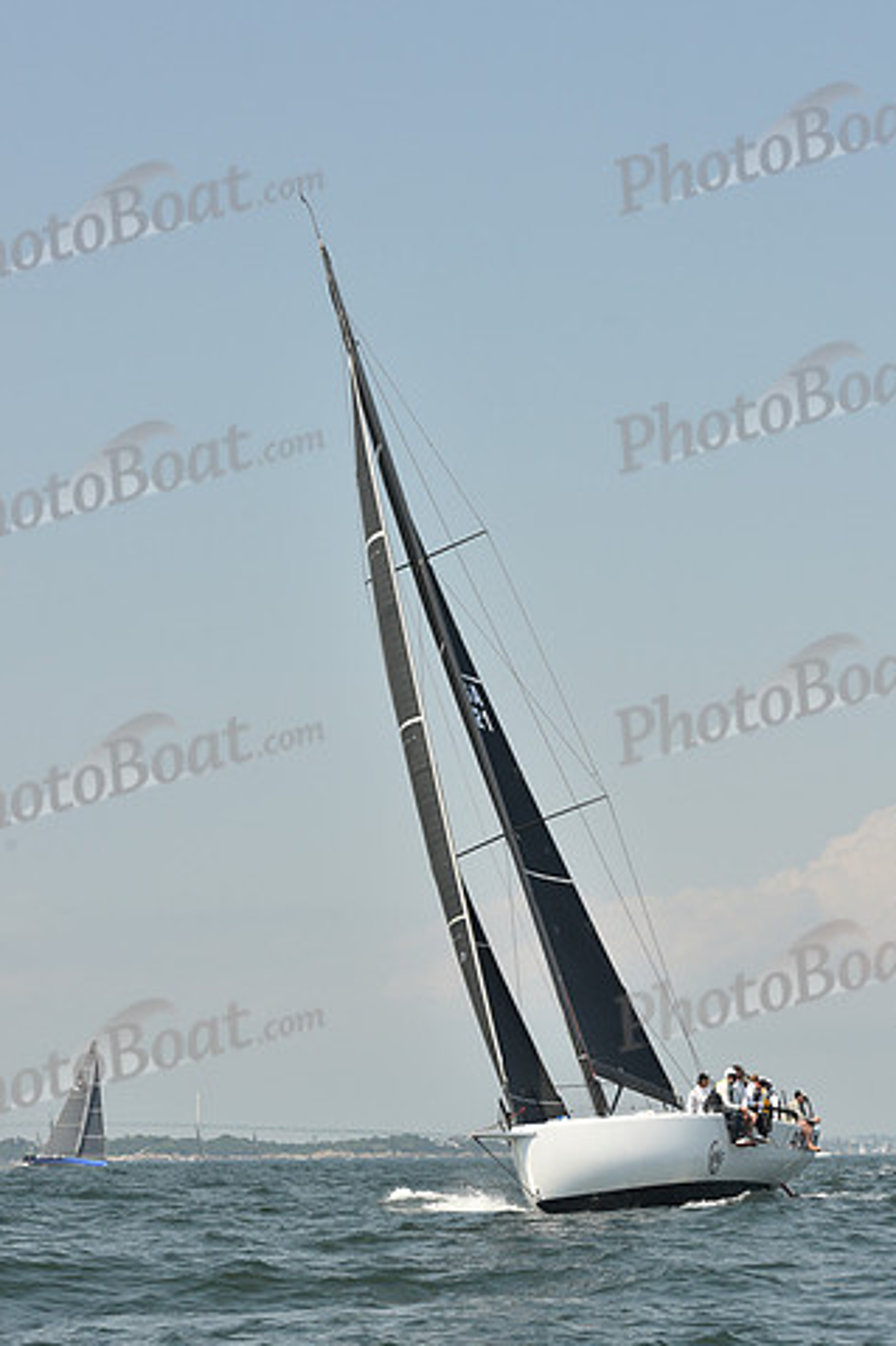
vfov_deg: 19.8
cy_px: 587
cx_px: 470
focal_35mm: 103
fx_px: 3848
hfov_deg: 13.3
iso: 250
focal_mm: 85
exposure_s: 1/800
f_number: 9
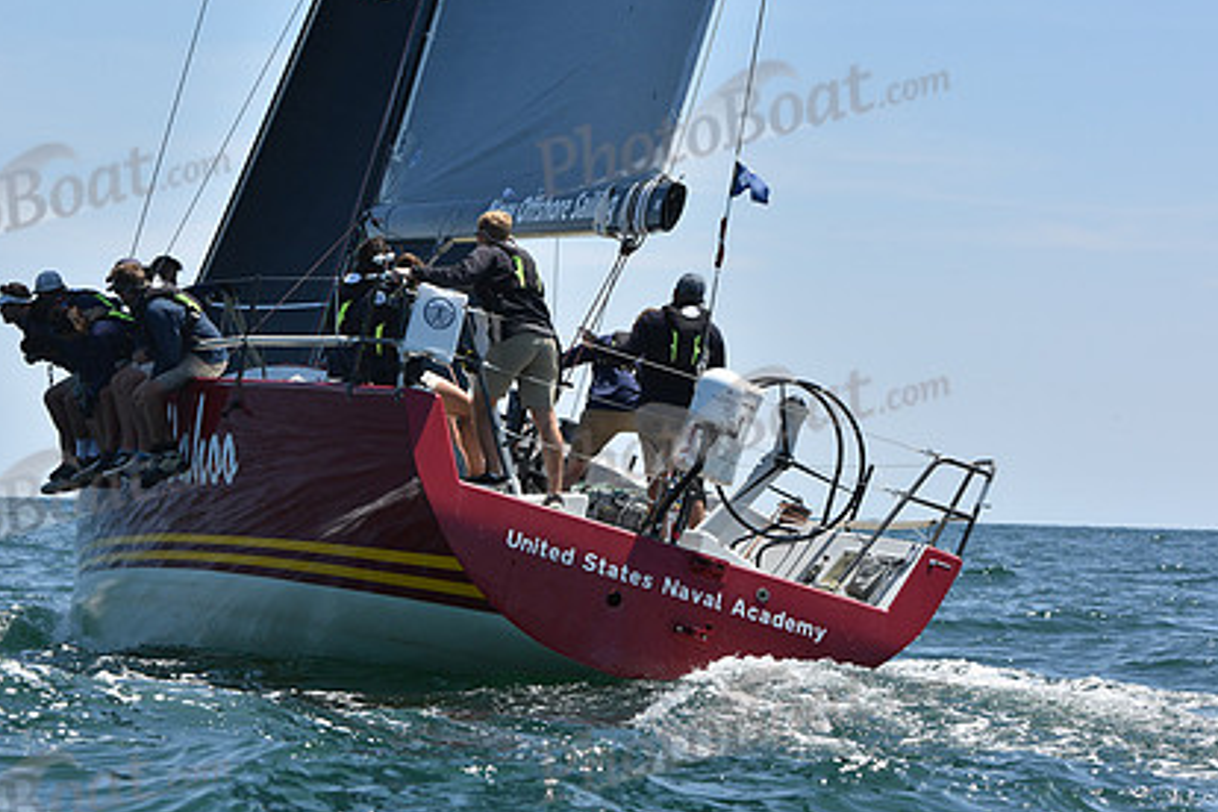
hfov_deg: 15.4
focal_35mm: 133
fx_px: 4499
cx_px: 385
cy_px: 316
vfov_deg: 10.3
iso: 250
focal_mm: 95
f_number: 8
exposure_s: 1/1000
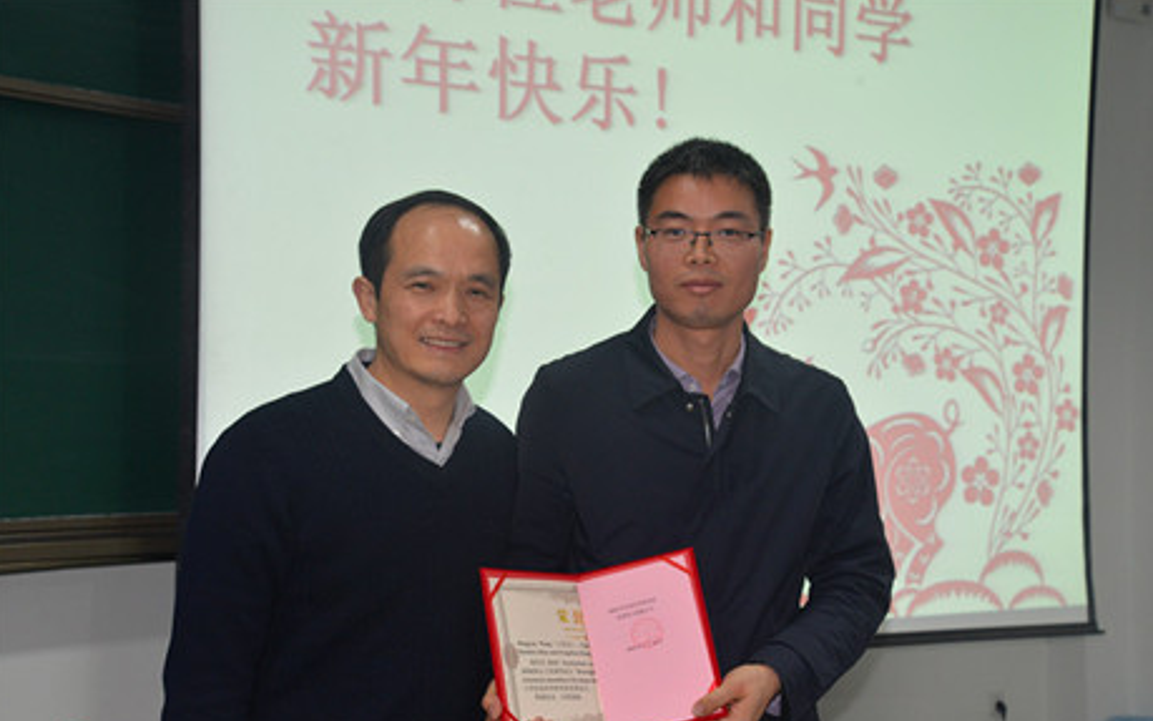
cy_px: 382
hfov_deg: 37.5
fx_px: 1697
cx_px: 578
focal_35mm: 54
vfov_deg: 24.0
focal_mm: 52
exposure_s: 1/100
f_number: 5.6
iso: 1600
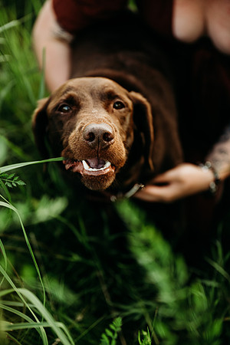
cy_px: 172
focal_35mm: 55
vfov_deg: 36.2
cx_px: 115
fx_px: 527
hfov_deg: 24.6
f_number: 2.8
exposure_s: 1/500
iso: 320
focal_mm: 55
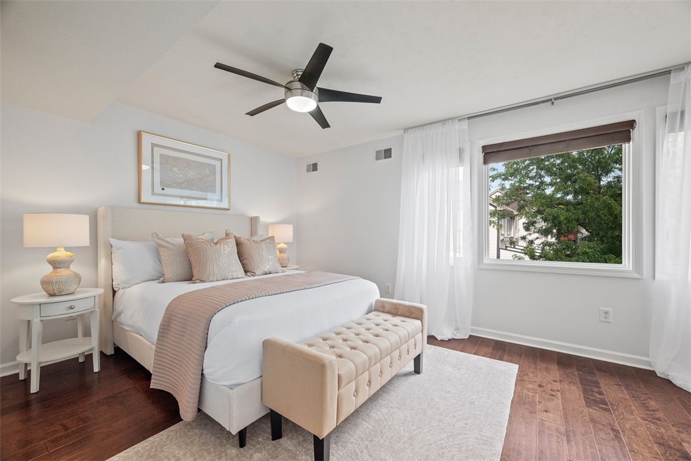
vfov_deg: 81.2
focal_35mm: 14
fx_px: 269
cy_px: 230
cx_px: 346
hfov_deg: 104.2
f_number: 8
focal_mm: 14
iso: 400
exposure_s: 1/20
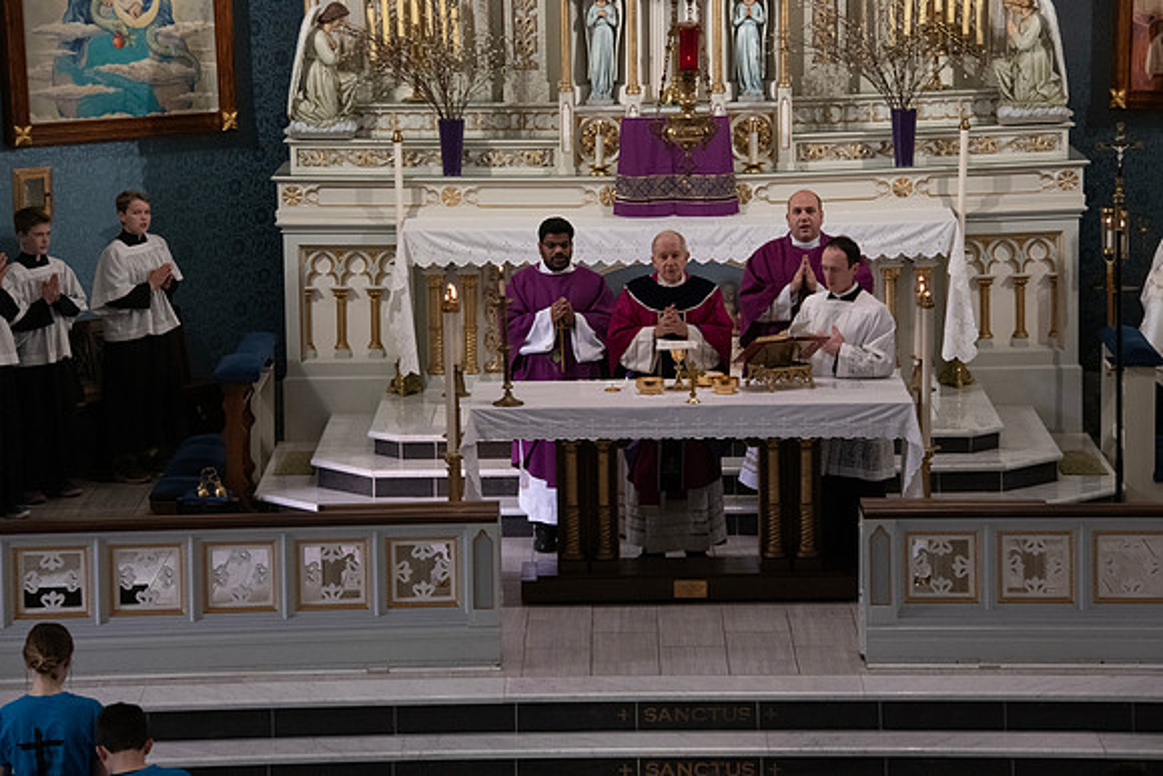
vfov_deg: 10.2
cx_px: 582
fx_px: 4362
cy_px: 388
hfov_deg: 15.2
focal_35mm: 135
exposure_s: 1/100
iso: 4000
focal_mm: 135
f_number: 9
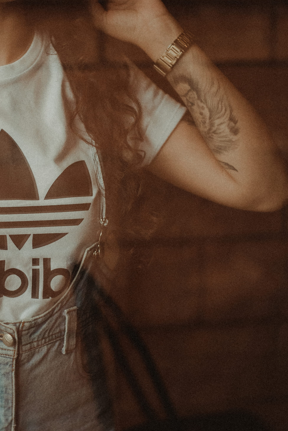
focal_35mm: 100
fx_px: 1199
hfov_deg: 13.6
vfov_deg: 20.4
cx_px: 23
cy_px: 207
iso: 800
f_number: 1.8
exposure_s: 1/160
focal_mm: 50
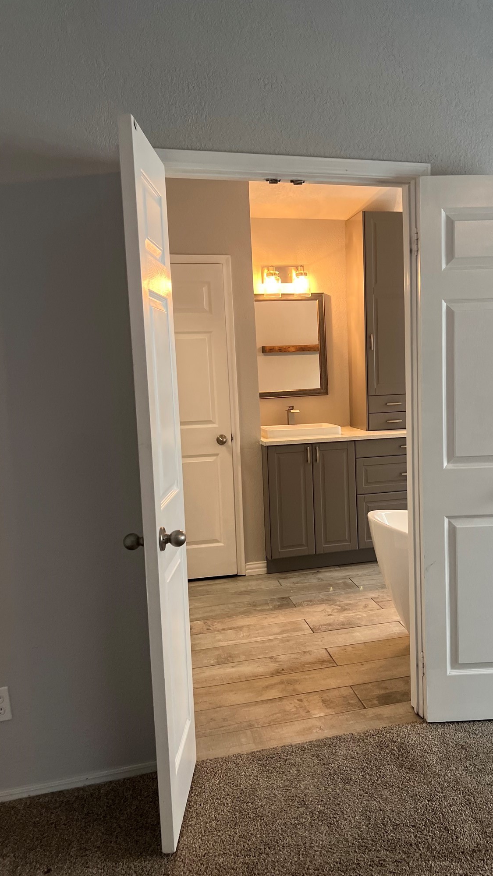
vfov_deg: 66.1
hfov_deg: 39.7
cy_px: 437
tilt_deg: -8.5
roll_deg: +3.5
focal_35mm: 29
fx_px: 674
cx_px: 326
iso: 125
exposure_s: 1/120
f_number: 1.5
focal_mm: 5.7
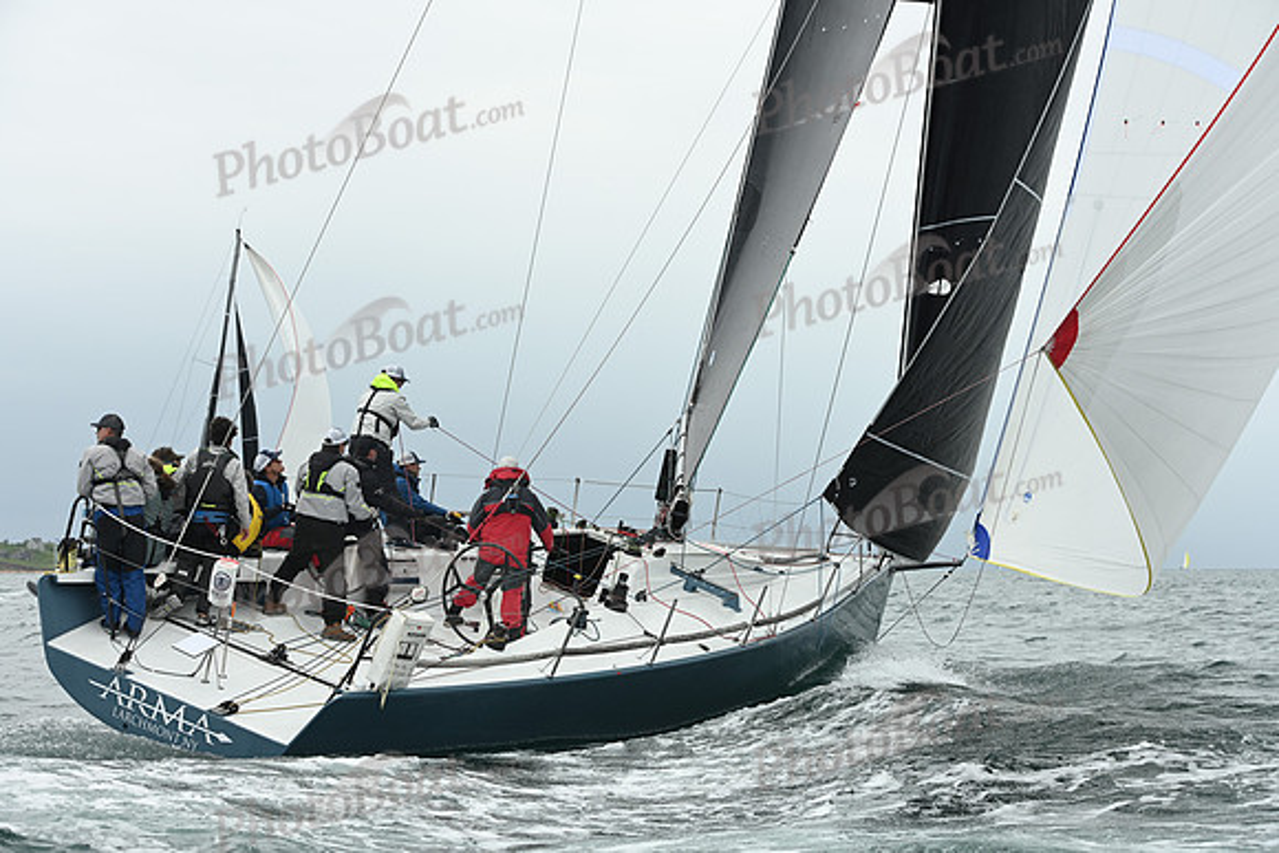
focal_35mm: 70
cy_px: 426
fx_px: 2487
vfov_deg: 19.5
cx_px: 640
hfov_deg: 28.8
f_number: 7.1
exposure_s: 1/800
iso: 400
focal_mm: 70
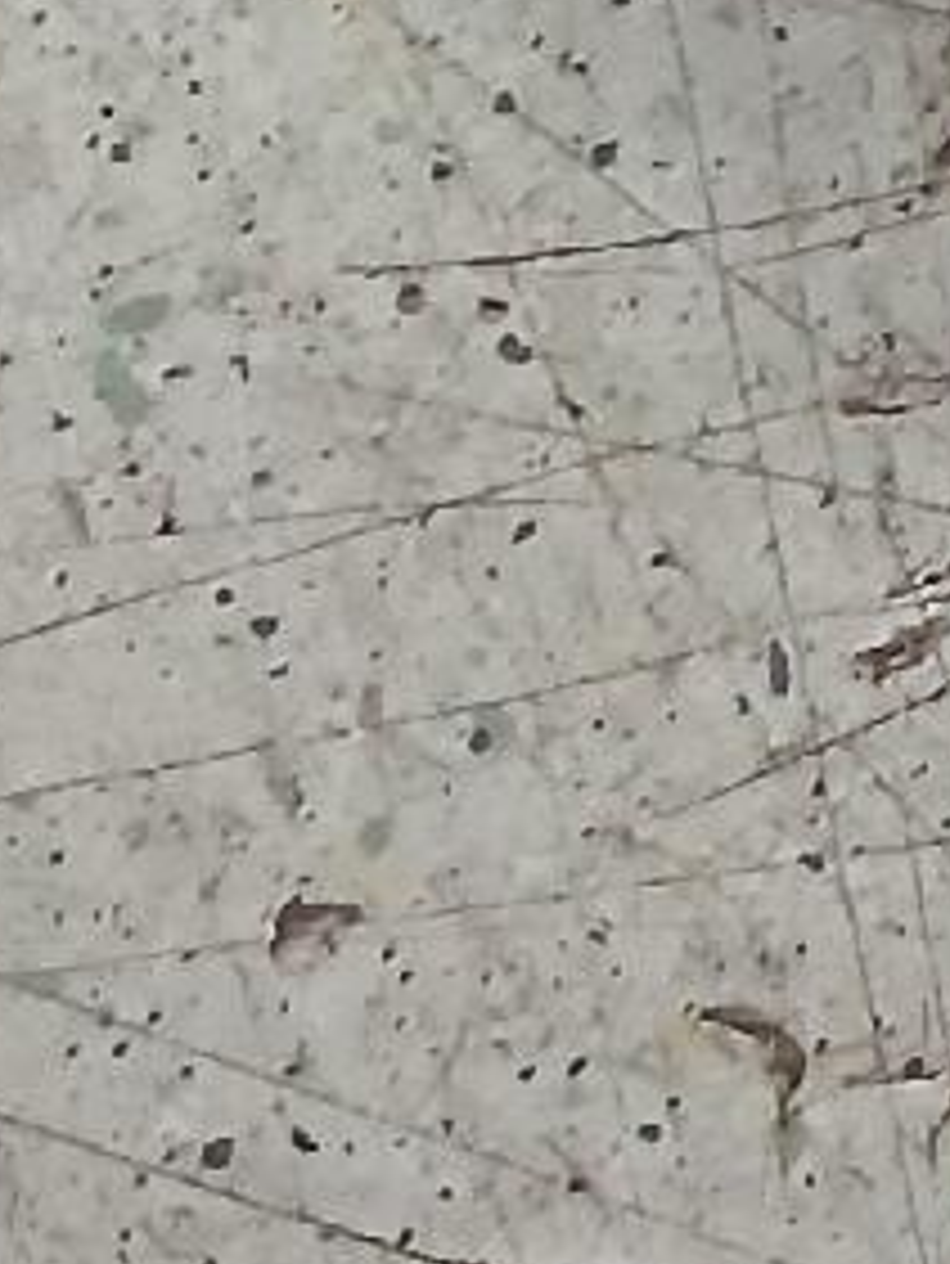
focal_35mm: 173
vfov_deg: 10.2
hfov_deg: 7.7
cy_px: -1525
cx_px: 2611
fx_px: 6326
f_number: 1.8
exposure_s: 1/33.3
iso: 250
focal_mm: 3.98
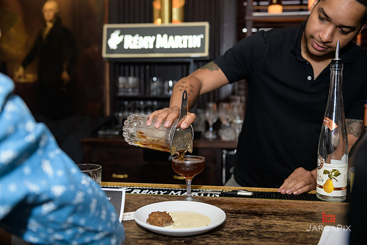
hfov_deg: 48.4
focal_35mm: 40
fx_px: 408
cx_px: 184
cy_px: 122
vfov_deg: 33.4
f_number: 3.2
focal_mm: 40
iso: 1000
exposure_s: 1/125
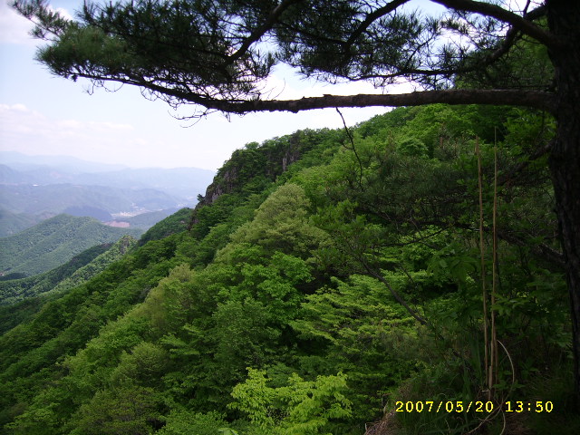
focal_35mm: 35
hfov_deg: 52.6
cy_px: 218
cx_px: 290
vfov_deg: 40.7
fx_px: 586
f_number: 2.8
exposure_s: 1/706
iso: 50
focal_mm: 5.95
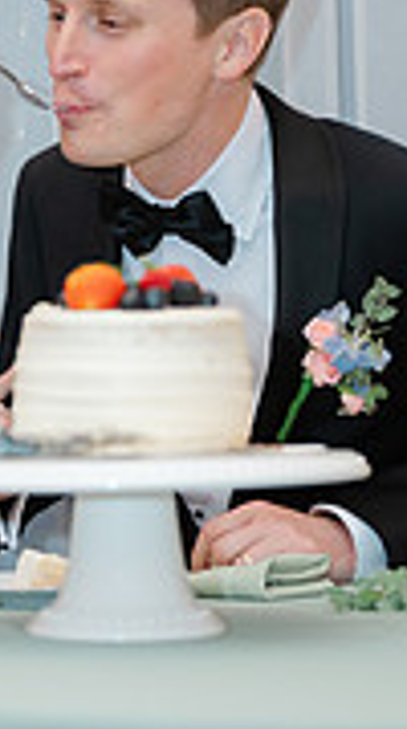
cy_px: 493
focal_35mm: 132
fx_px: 2546
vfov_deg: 16.2
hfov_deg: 9.1
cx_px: -16
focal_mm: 50
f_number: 1.8
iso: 320
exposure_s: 1/100
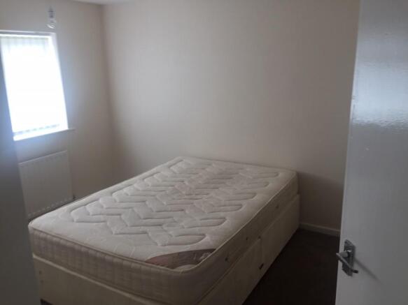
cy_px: 152
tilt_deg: -15.3
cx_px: 204
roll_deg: +2.6
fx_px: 342
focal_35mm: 29
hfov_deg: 61.7
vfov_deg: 48.2
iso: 32
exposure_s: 1/50
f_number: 2.2
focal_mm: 4.15
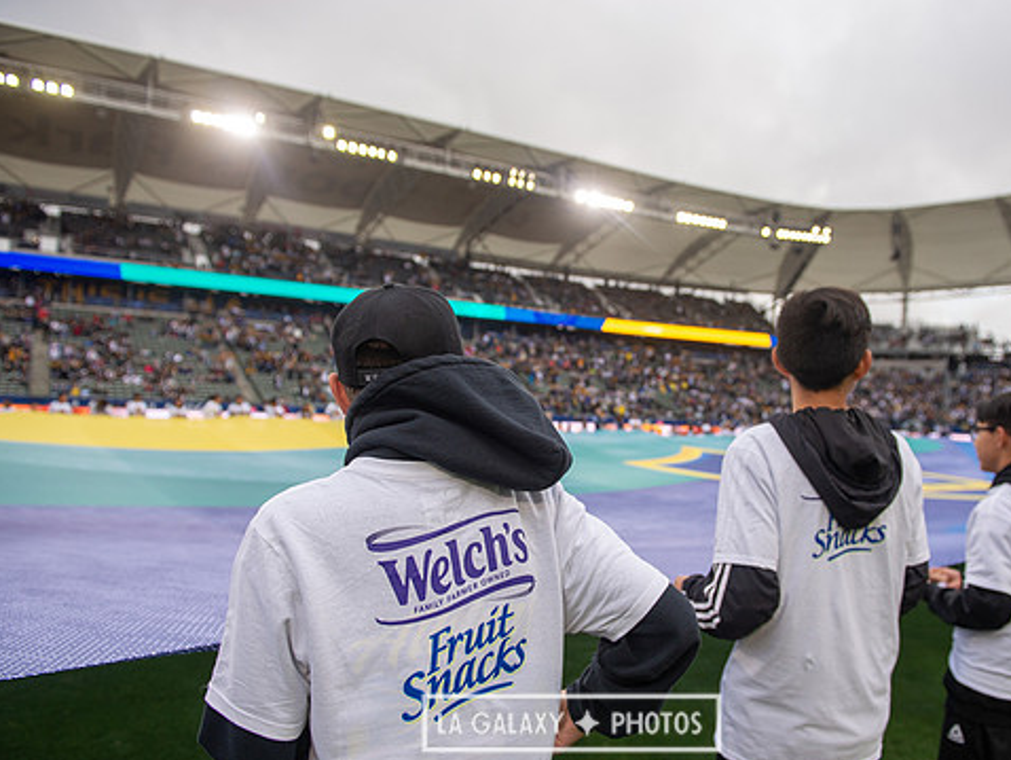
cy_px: 405
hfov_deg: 63.2
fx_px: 818
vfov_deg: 49.7
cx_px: 571
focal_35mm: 28
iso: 500
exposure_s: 1/800
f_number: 3.5
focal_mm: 24
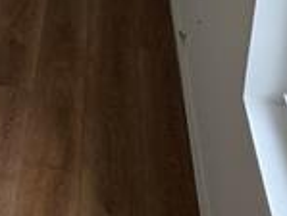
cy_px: -139
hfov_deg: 17.7
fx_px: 821
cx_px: -144
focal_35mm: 99
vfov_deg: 13.8
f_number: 1.7
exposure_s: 1/180
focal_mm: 6.25
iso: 200
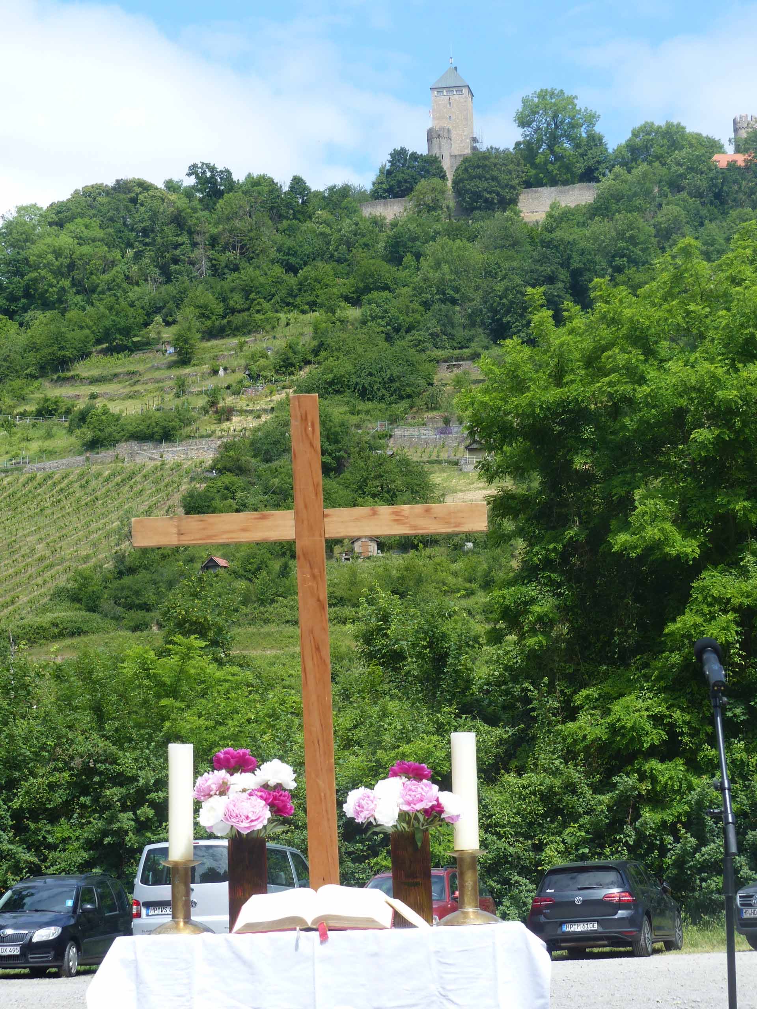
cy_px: 504
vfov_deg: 22.0
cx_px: 378
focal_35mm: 89
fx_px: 2595
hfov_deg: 16.6
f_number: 4
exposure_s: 1/640
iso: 100
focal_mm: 16
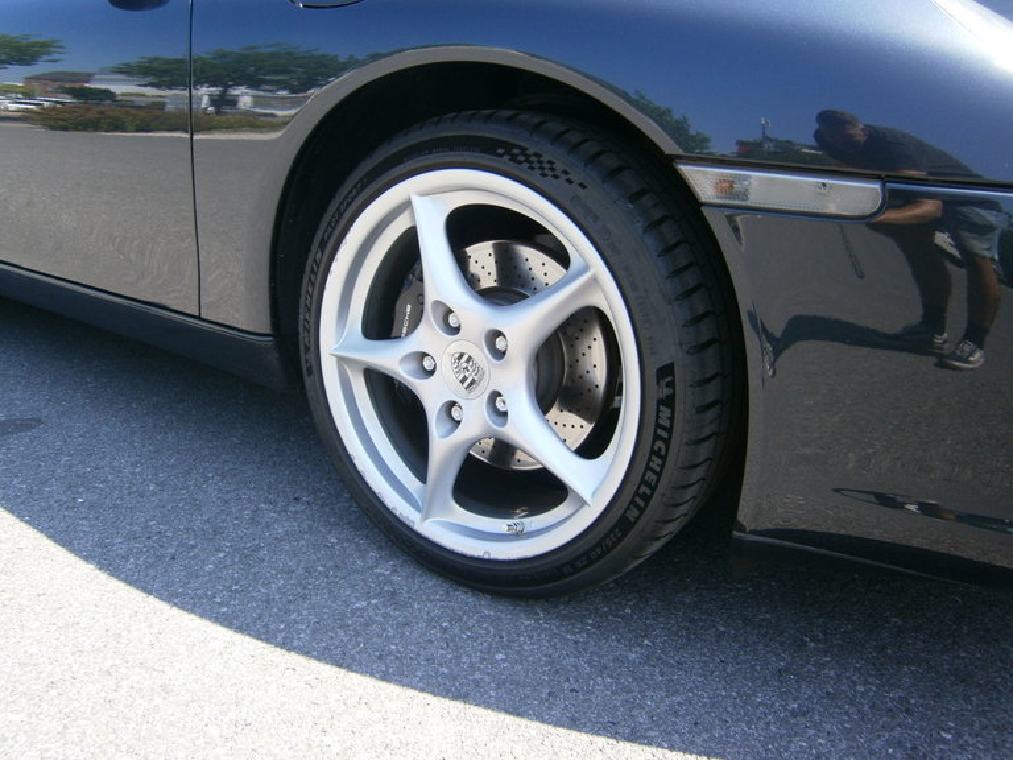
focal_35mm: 26
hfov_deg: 67.3
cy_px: 380
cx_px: 506
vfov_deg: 53.1
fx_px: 761
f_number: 2.8
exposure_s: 1/250
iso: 100
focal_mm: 4.7
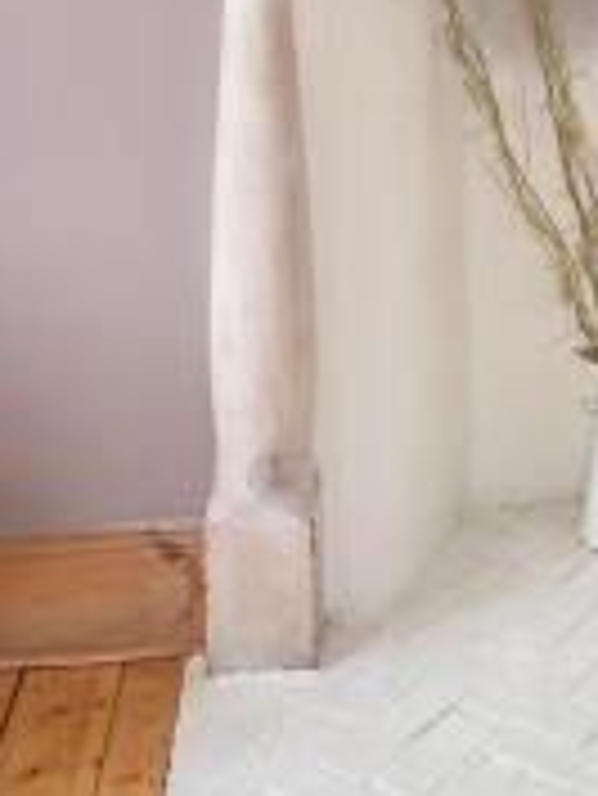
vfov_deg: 25.1
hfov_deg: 20.0
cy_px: -119
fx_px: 1633
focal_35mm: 71
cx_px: 614
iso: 400
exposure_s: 1/100
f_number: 5
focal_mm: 20
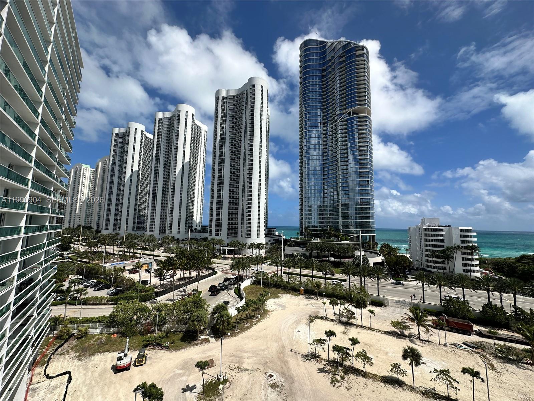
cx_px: 267
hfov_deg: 102.1
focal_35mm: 14
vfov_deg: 85.7
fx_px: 216
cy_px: 200
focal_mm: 2.22
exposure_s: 1/2681
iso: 50
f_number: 2.2
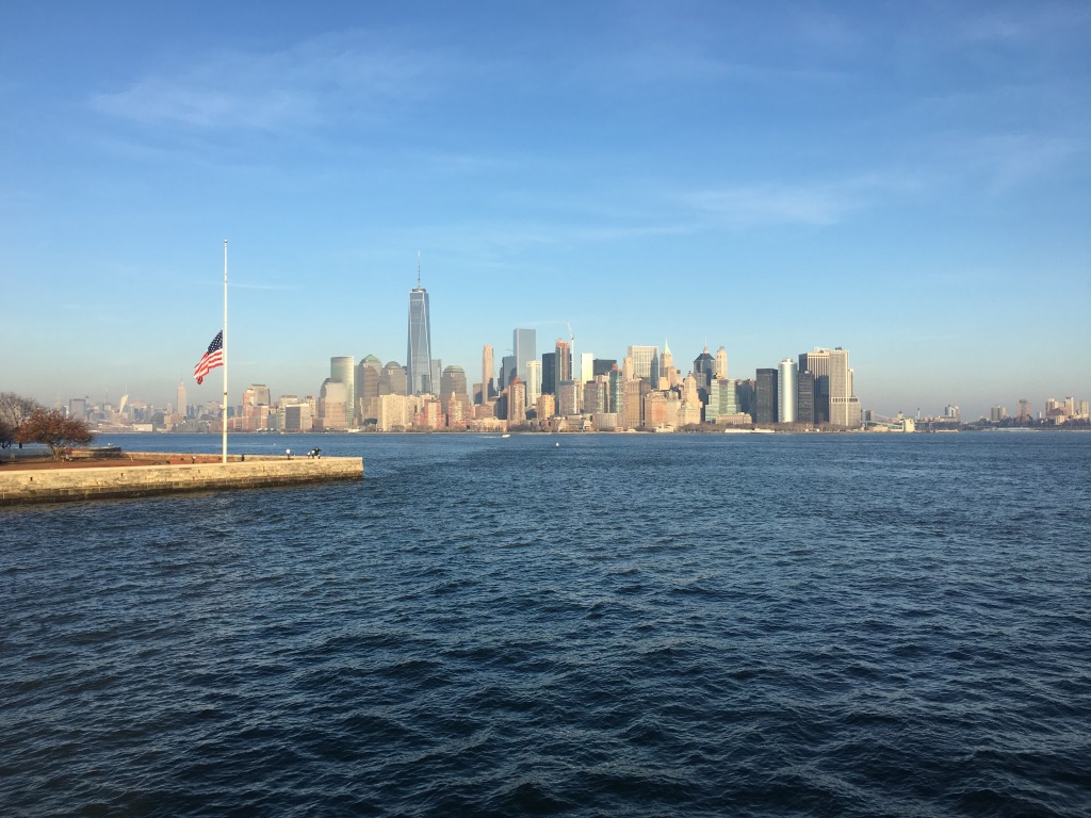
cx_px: 546
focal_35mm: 29
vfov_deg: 48.2
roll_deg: +0.4
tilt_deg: +2.6
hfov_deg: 61.7
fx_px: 914
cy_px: 409
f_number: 2.2
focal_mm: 4.15
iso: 25
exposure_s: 1/1131
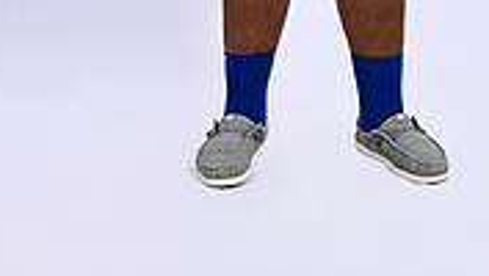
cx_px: 285
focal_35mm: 141
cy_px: -328
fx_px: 1830
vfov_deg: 8.1
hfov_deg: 15.2
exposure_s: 1/200
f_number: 7.1
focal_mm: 53
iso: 160
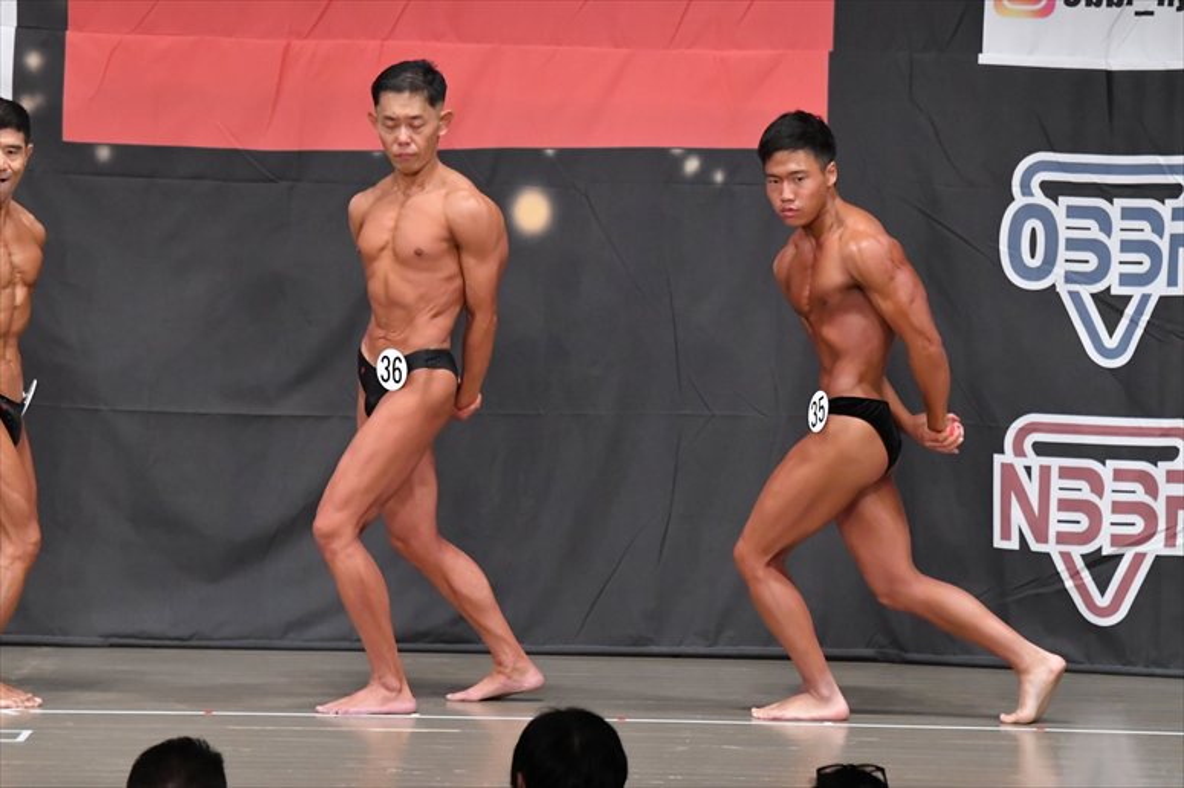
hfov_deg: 9.2
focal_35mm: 225
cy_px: 394
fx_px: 7396
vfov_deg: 6.1
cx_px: 592
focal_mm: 150
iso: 6400
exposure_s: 1/400
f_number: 5.6
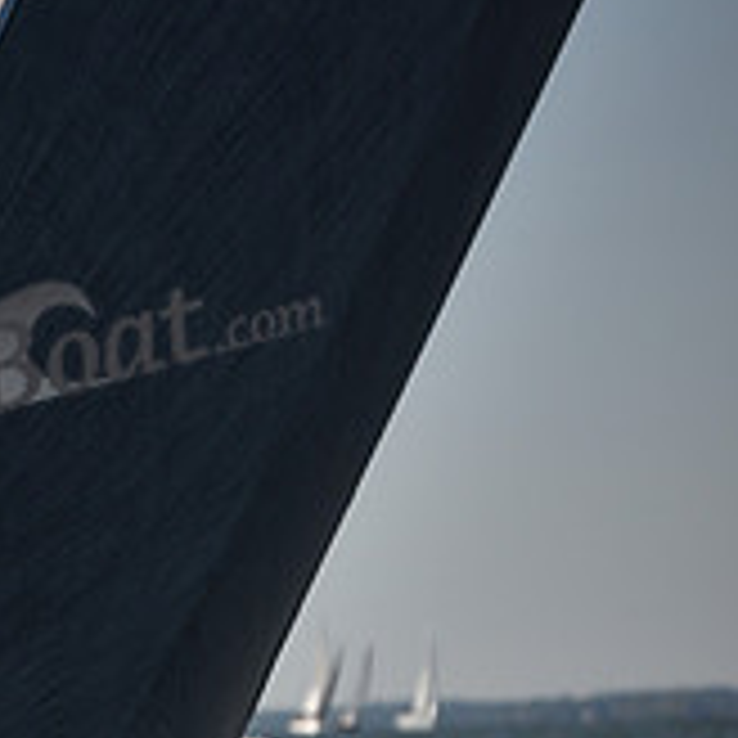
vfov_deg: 3.8
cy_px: 673
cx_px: -540
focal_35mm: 465
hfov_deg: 3.7
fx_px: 11216
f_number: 4.5
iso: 250
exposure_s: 1/1250
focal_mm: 155
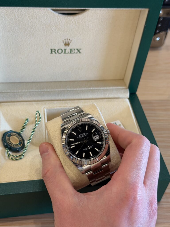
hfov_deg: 30.3
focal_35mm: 48
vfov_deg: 39.7
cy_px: 114
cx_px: 85
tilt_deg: -45.4
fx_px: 314
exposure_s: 1/60
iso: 160
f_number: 1.78
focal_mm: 6.76
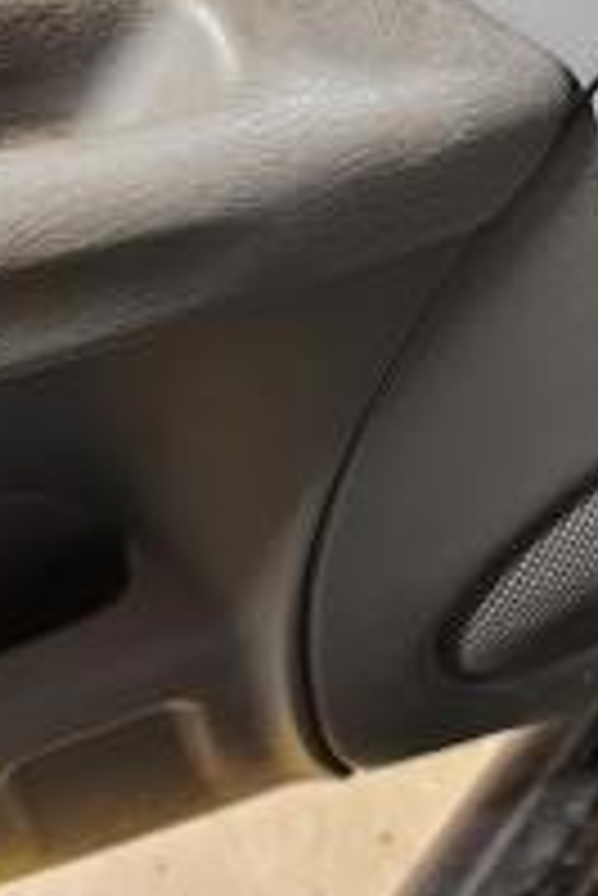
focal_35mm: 96
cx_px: -63
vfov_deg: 20.8
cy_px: 90
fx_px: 2388
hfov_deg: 14.0
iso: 800
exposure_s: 1/24
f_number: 1.8
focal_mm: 6.4
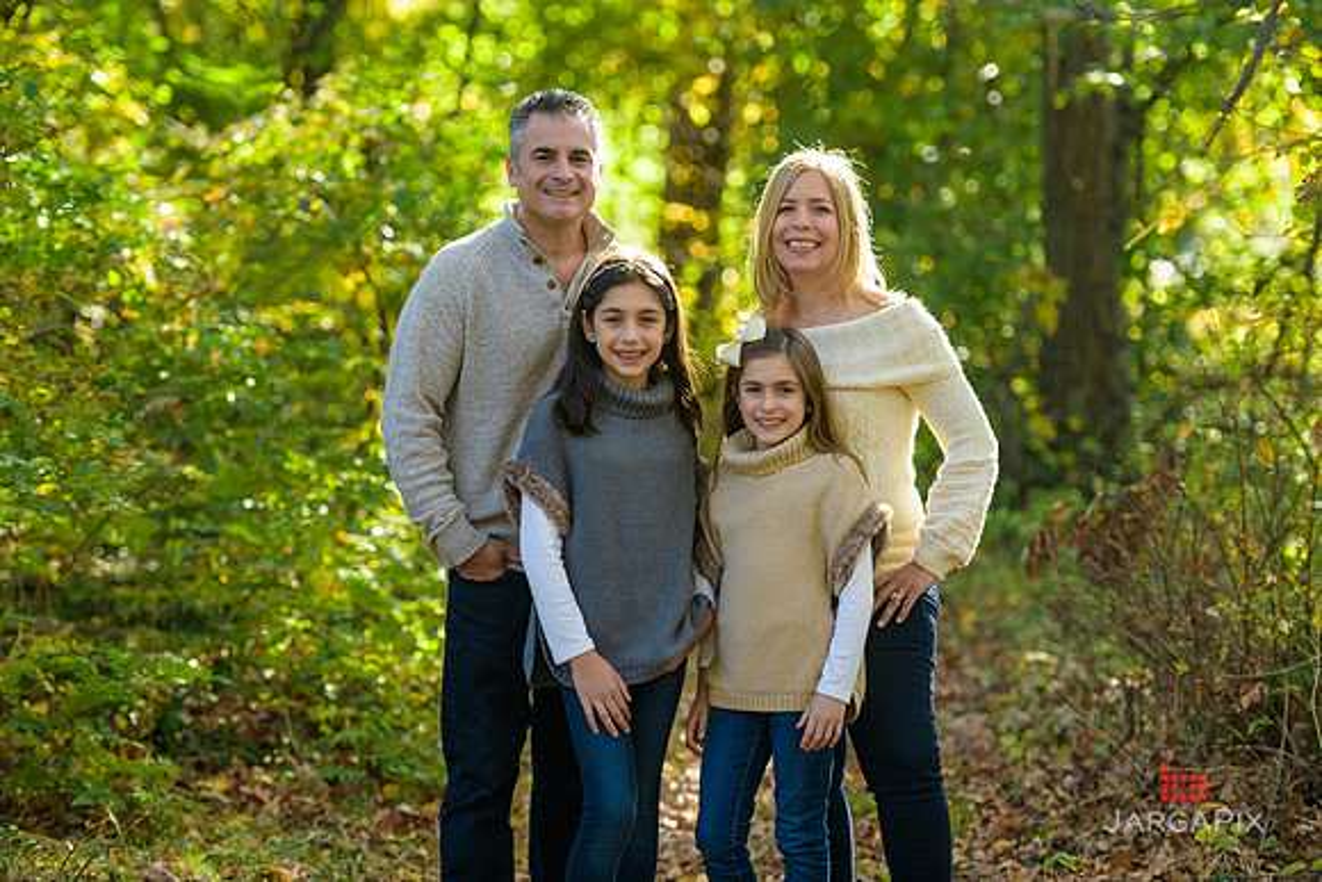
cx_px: 661
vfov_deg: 11.2
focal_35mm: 122
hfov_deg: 16.8
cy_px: 441
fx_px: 4481
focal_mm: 122
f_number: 3.2
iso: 200
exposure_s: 1/200
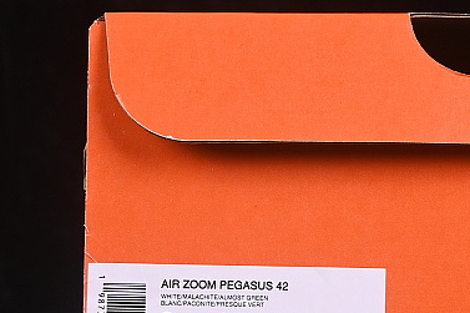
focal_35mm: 215
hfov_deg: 9.5
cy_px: 147
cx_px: 481
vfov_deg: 6.4
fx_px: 2806
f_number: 8
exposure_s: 1/80
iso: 160
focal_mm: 50
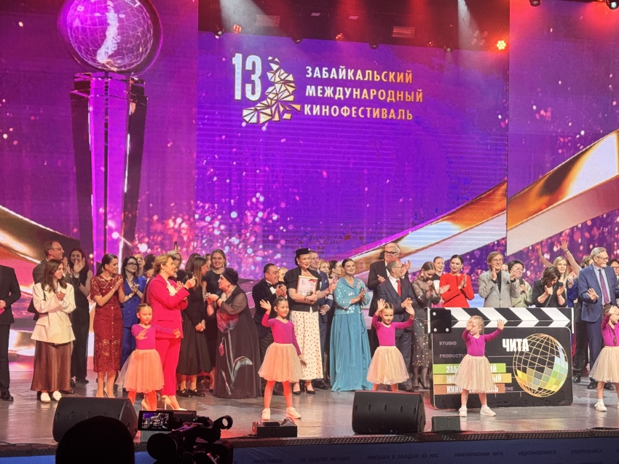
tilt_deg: +1.4
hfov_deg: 39.7
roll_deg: -0.2
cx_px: 310
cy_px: 232
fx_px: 858
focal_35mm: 48
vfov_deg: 30.3
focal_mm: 6.76
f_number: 1.78
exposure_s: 1/121
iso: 80
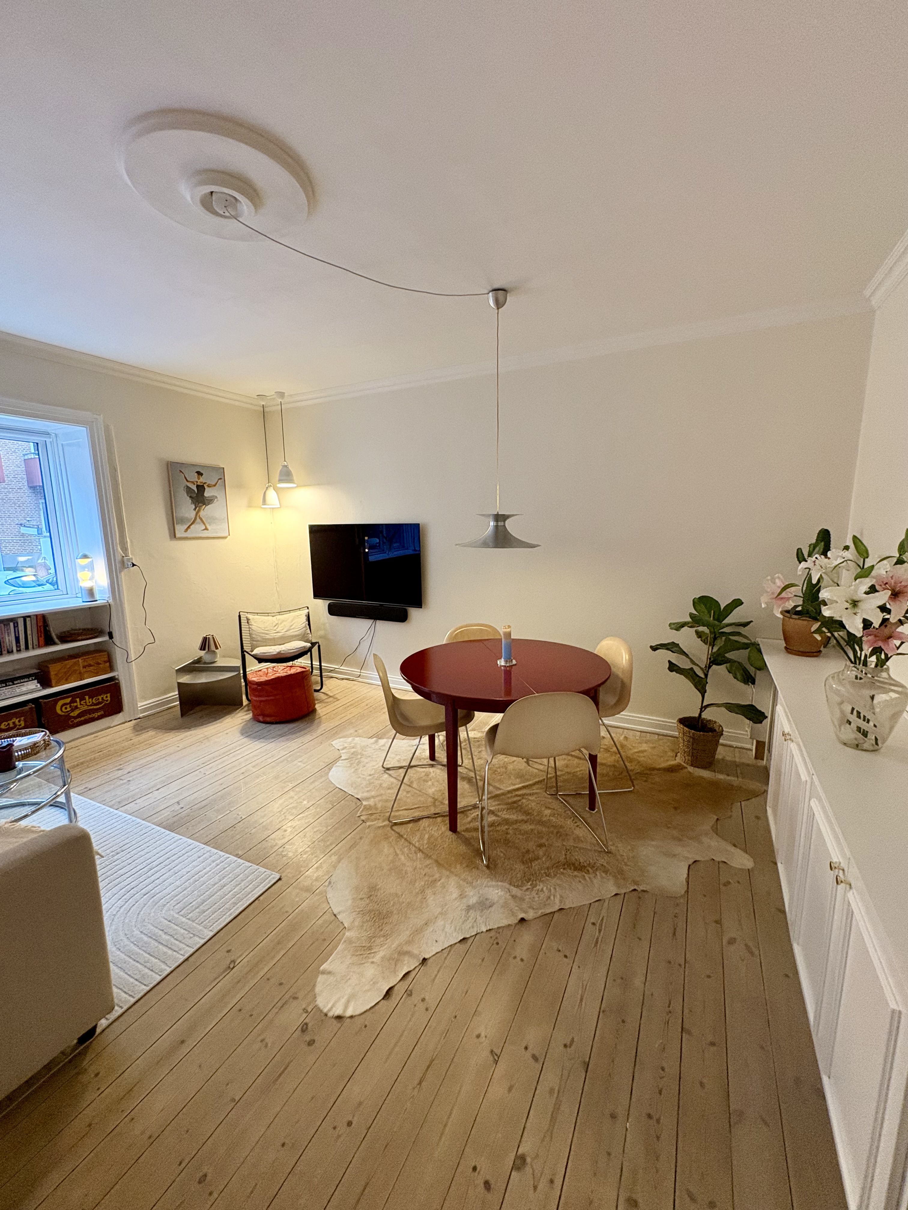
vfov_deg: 102.1
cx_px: 454
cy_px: 605
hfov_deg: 85.7
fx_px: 490
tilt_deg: -10.0
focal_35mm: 14
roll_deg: +1.0
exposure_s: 1/50
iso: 320
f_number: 2.2
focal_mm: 2.22
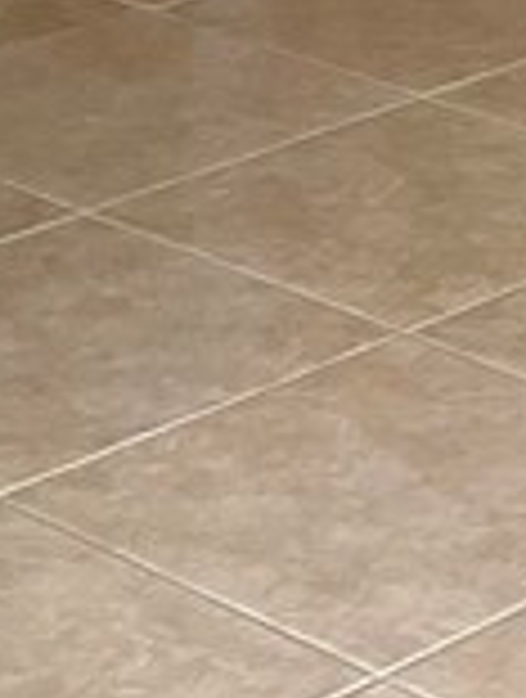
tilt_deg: -2.5
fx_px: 3854
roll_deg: -1.1
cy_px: -950
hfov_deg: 7.7
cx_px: 769
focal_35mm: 191
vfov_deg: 9.3
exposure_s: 1/60
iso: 40
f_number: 1.8
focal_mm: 3
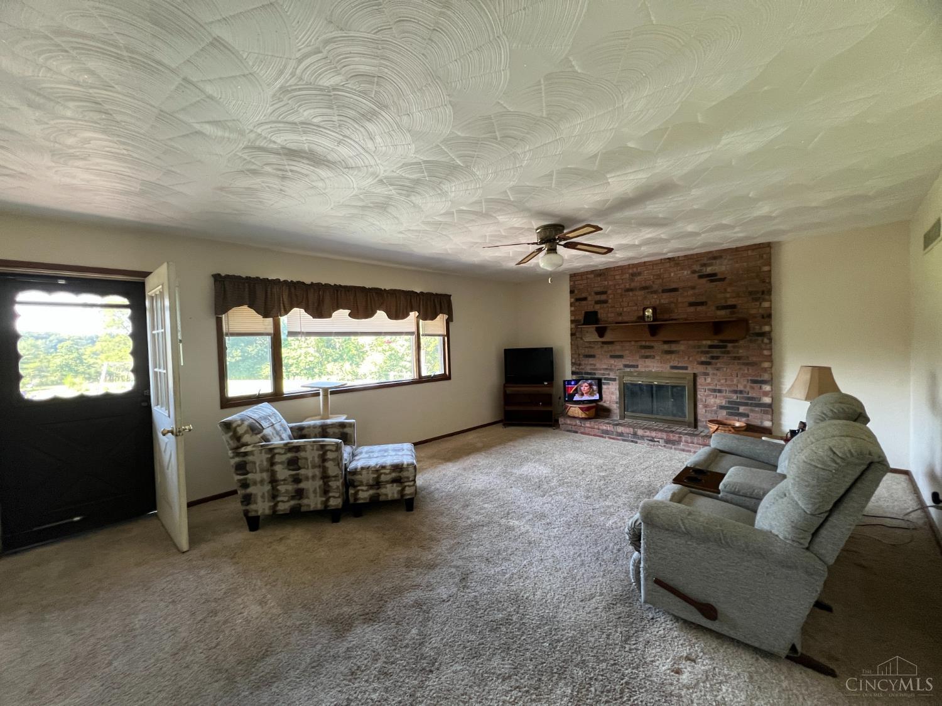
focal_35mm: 13
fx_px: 354
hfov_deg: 106.2
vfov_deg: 89.9
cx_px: 471
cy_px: 353
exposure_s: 1/85
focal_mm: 1.57
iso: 250
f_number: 1.8
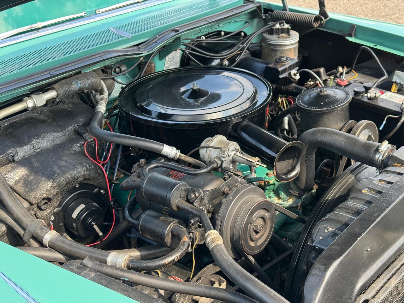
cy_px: 152
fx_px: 560
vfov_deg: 30.3
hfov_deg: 39.7
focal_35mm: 48
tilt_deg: -27.1
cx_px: 202
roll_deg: +2.4
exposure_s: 1/277
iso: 64
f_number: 1.78
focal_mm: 6.76
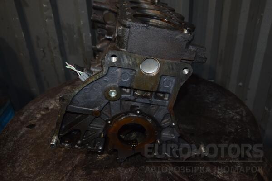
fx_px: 249
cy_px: 90
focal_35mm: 33
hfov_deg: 57.2
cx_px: 136
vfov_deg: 40.0
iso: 800
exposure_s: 1/60
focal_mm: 22
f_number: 5
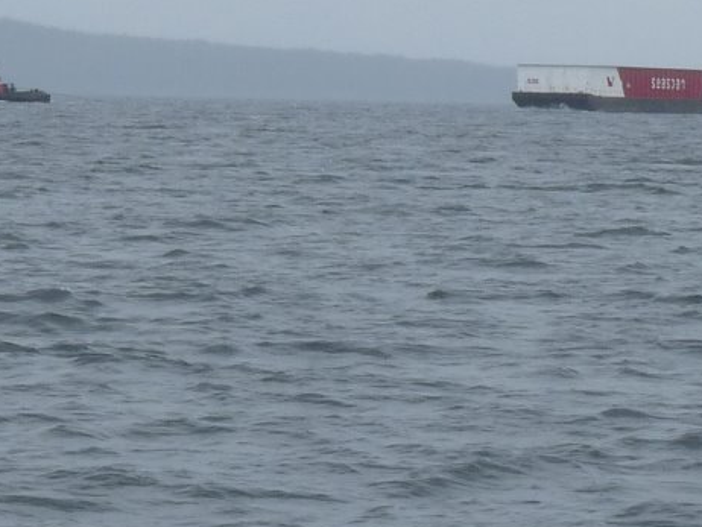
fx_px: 4991
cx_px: 430
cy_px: 135
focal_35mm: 246
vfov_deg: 6.0
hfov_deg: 8.0
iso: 100
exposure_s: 1/320
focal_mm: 11.1
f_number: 5.6
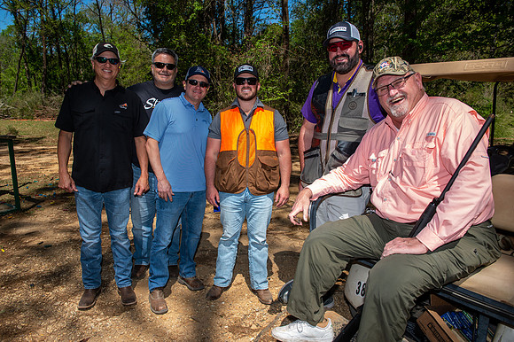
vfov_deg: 47.9
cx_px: 257
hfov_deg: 67.4
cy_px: 171
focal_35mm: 27
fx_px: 385
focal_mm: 27
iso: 50
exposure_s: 1/250
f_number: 7.1
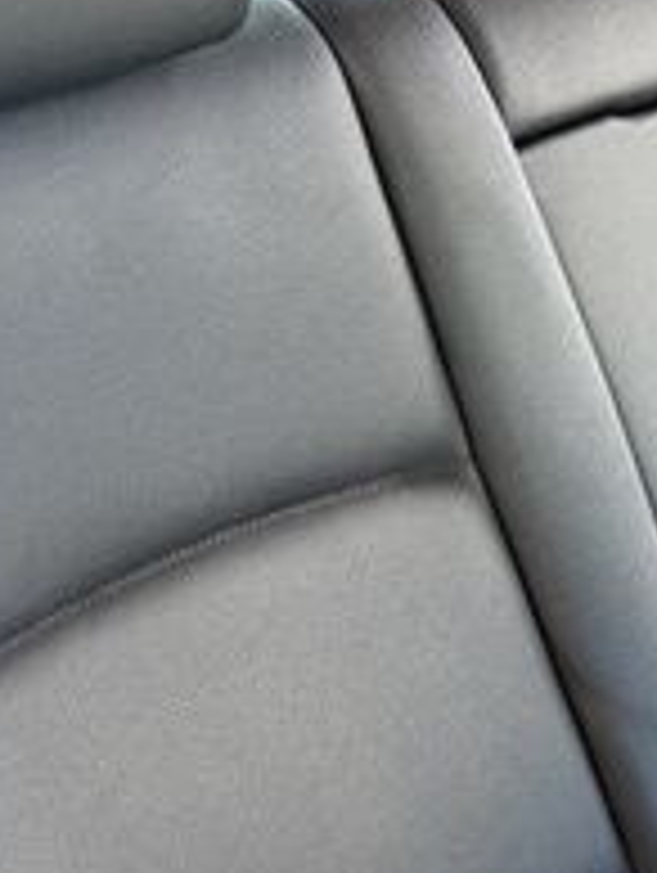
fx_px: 1995
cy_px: 652
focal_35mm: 79
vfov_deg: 24.4
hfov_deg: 17.7
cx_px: 810
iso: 400
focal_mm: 6.76
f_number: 1.78
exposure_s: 1/60
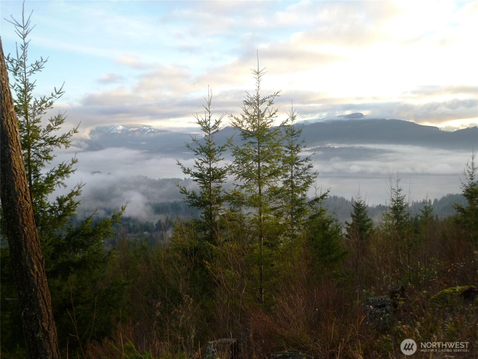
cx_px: 239
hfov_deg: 51.4
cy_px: 180
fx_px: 497
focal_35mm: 36
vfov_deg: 39.7
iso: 80
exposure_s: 1/125
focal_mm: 6.5
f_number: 3.6
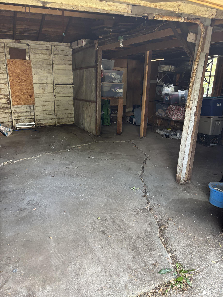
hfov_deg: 53.1
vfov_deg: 67.3
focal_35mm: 26
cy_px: 148
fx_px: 223
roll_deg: -1.2
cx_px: 112
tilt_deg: -15.9
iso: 100
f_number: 1.6
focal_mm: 5.96
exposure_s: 1/121
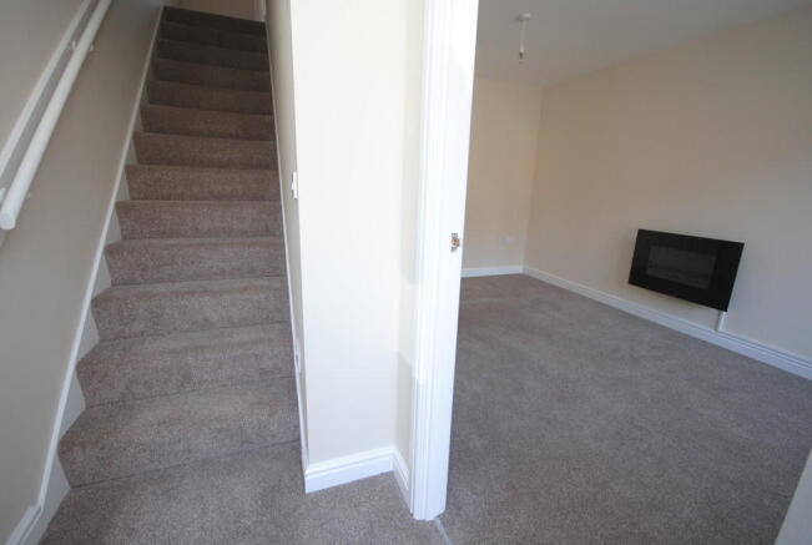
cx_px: 406
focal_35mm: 15
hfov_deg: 100.3
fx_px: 339
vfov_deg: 77.6
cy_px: 272
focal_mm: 10
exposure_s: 1/100
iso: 400
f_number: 4
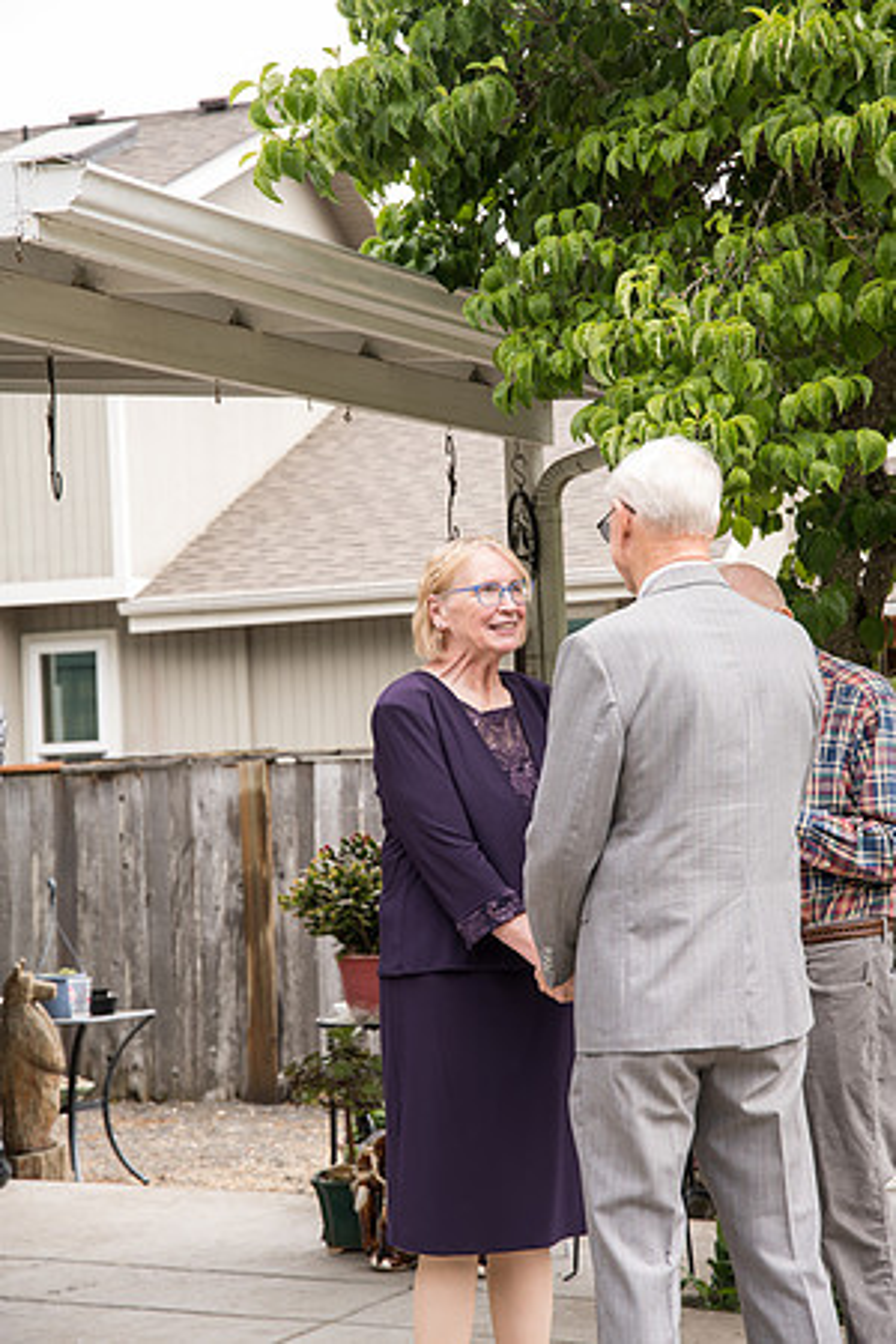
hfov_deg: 19.5
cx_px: 448
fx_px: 2613
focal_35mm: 70
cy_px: 672
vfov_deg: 28.8
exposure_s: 1/500
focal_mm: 70
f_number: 5
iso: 400
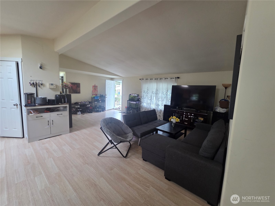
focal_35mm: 13
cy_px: 103
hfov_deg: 106.2
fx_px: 103
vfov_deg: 89.9
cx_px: 138
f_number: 2.2
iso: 200
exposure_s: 1/60
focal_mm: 2.2
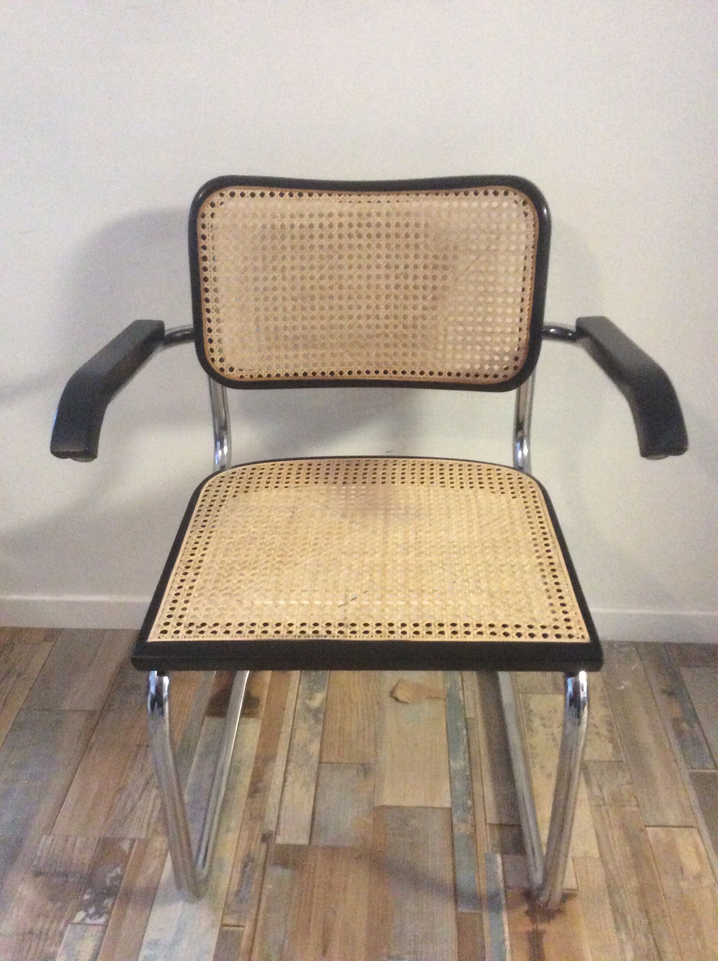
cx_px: 359
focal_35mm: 32
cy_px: 480
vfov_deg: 56.9
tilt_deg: -30.6
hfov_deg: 44.1
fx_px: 887
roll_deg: +1.1
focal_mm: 3.3
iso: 400
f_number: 2.4
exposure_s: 1/17
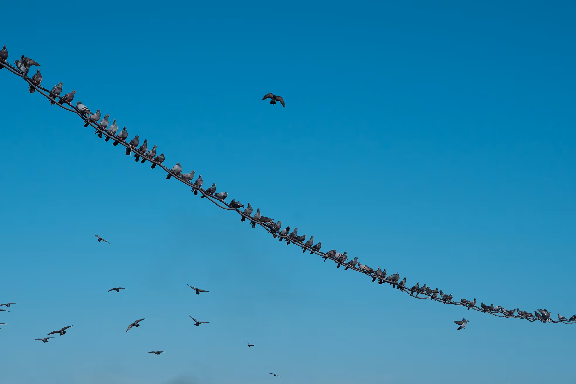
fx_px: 1200
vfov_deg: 18.2
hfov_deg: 27.0
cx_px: 288
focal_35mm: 75
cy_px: 192
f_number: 6.3
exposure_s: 1/4000
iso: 500
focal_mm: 50
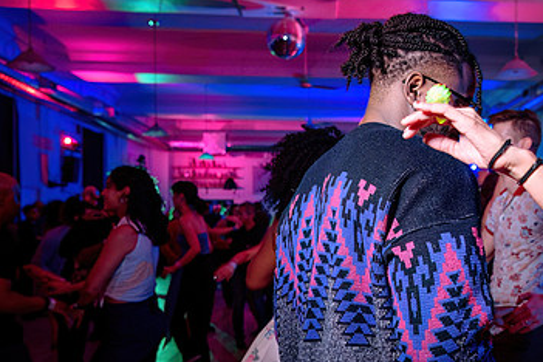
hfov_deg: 43.6
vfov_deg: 30.2
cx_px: 382
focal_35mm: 44
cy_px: 248
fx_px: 664
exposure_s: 1/60
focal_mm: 24
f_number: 3.5
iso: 800
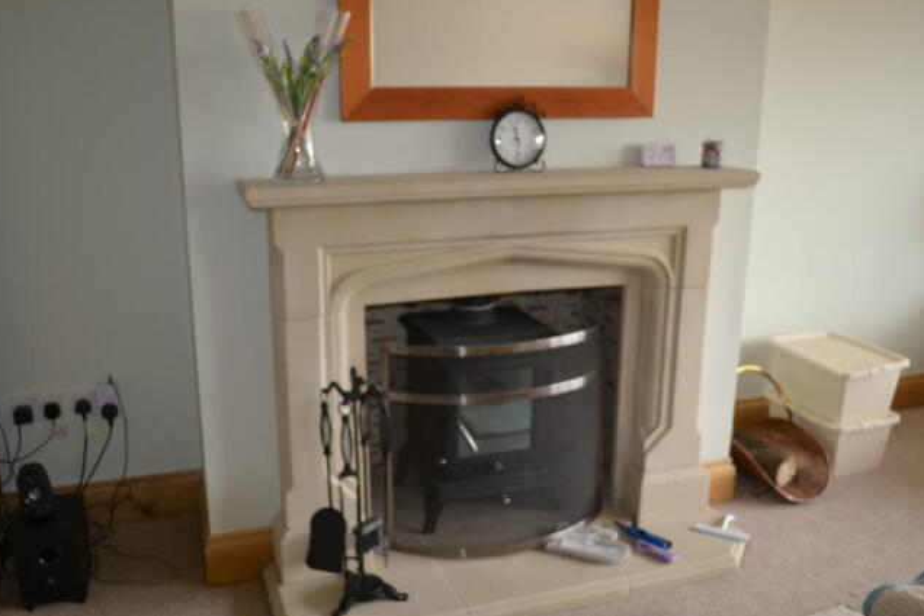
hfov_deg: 55.8
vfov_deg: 38.9
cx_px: 454
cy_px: 304
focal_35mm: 34
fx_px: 873
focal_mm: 22
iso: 360
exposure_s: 1/30
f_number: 3.8
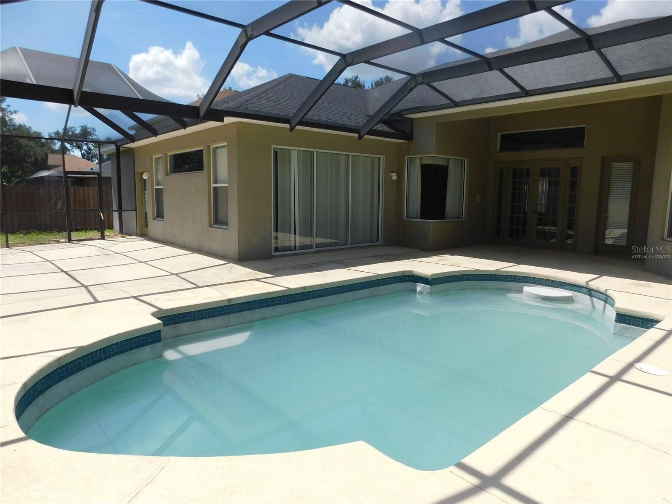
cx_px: 336
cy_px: 252
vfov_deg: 58.9
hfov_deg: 73.9
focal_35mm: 23
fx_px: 446
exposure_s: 1/400
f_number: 6
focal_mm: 4
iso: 125
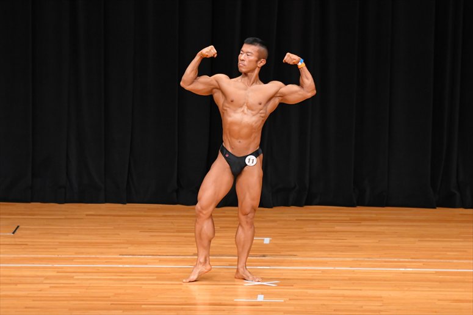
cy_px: 158
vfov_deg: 5.4
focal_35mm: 255
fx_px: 3349
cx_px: 236
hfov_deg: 8.1
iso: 4000
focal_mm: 170
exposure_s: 1/400
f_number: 5.6
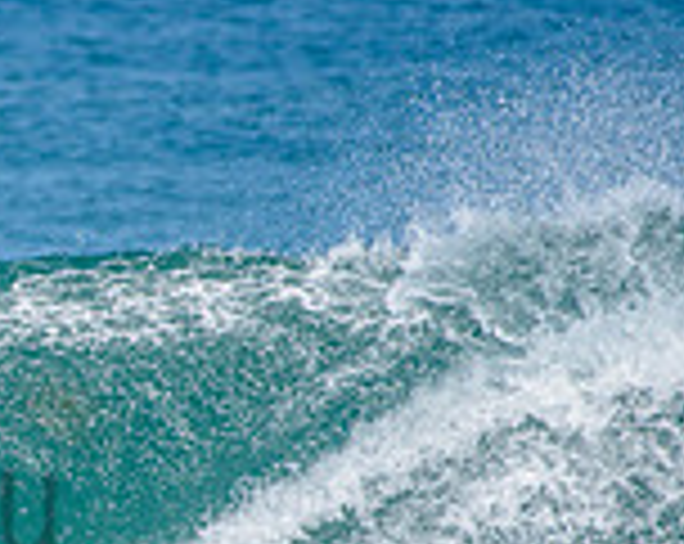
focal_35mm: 1796
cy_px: 452
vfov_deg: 0.9
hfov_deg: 1.1
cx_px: -418
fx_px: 36288
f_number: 5.6
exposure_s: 1/2000
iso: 250
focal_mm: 500
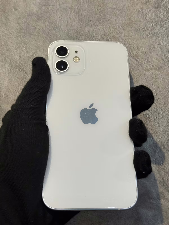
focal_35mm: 48
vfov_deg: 39.7
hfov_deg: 30.3
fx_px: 312
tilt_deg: +5.2
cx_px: 84
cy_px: 112
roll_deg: -2.4
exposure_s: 1/100
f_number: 1.78
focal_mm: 6.76
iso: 80
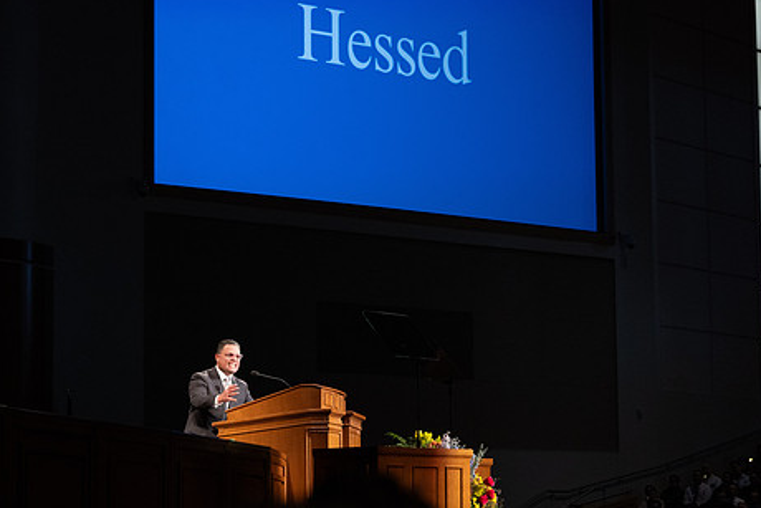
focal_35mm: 115
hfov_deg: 17.8
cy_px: 225
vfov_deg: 11.9
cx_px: 372
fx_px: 2432
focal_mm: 82
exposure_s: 1/250
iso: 3200
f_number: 3.5
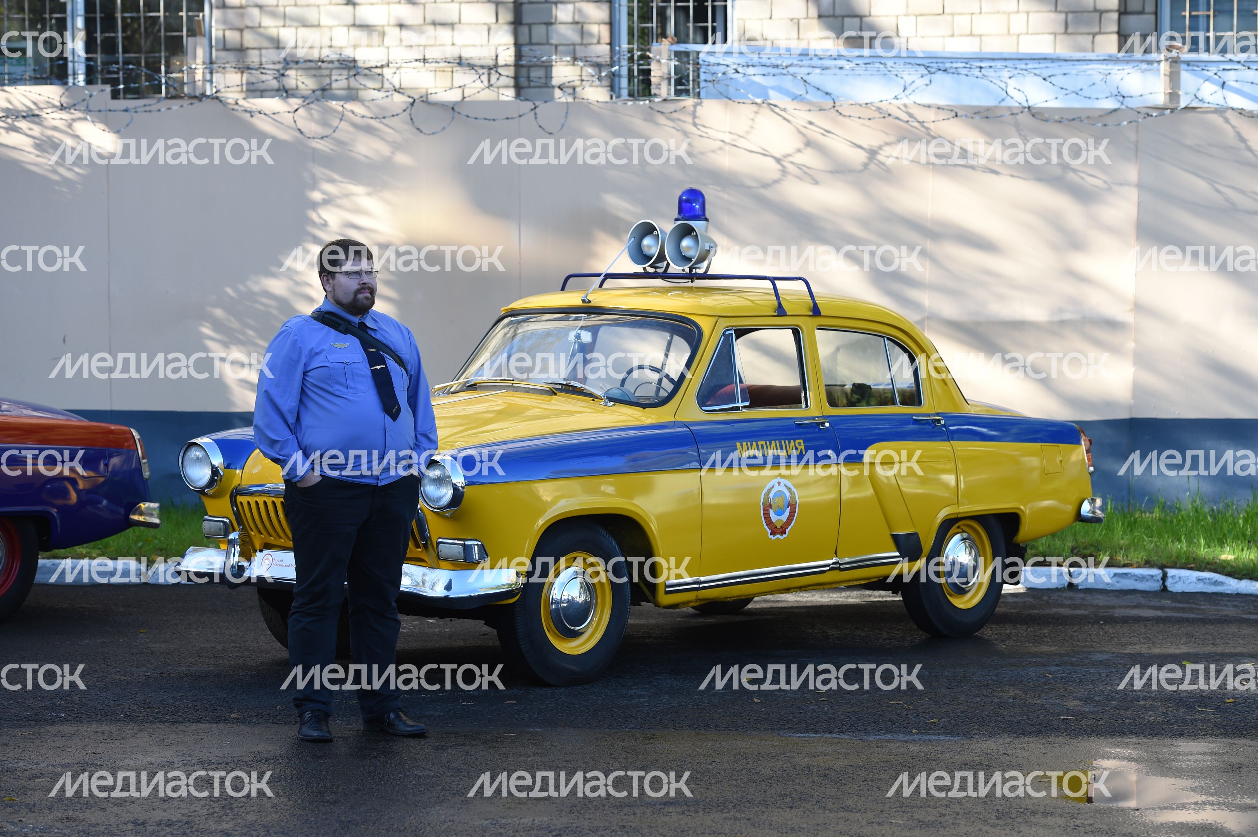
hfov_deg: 21.5
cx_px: 629
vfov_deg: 14.4
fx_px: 3318
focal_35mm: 95
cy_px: 418
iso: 640
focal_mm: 95
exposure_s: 1/800
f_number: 5
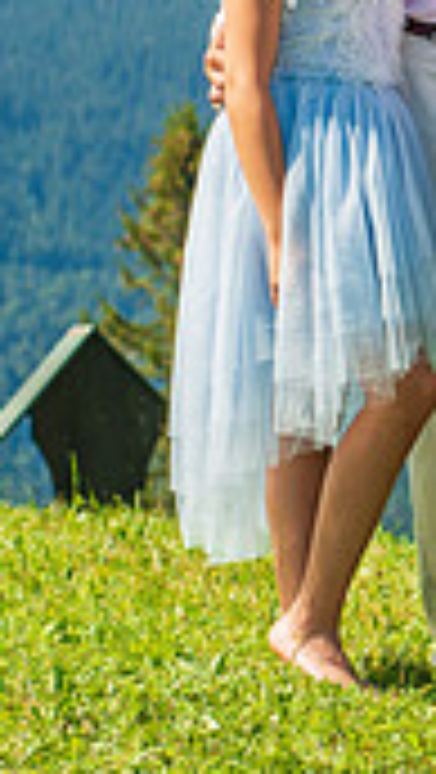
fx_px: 6236
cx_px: 670
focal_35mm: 304
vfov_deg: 7.1
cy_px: 43
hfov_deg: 4.0
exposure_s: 1/500
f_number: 6.3
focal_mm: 86
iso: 160
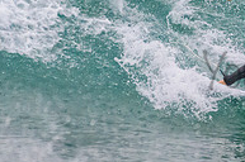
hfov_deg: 1.1
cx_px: 332
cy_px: 3
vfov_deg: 0.7
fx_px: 12549
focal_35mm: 1847
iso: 3200
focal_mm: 500
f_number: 5.6
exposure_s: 1/1250
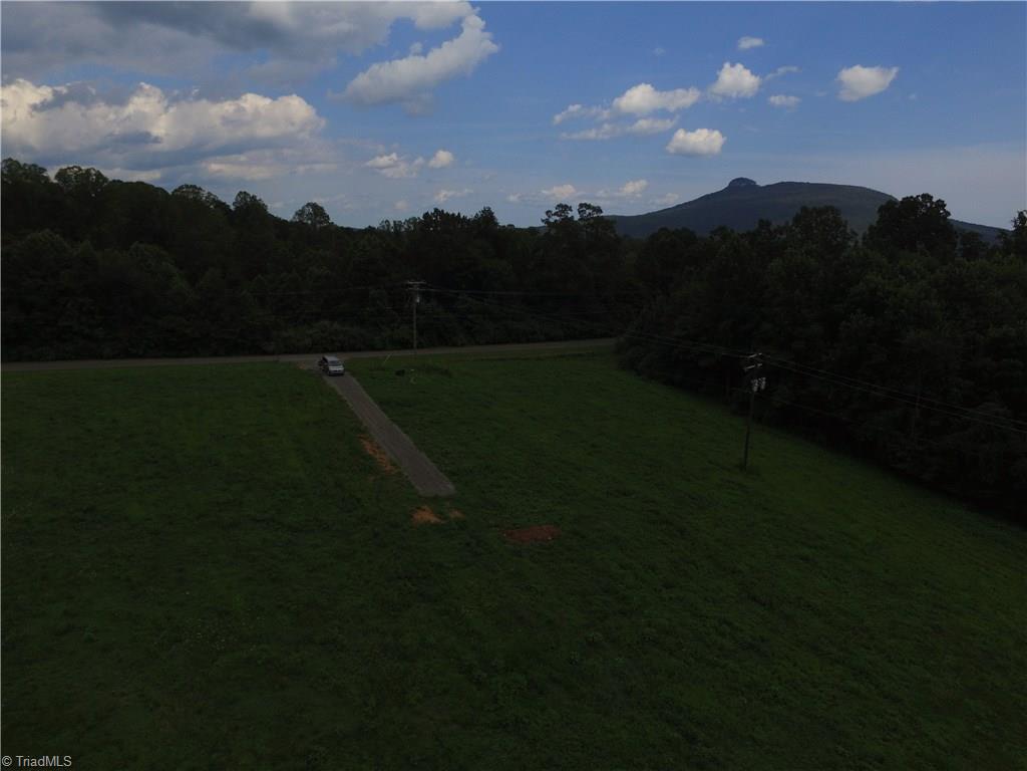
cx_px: 514
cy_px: 386
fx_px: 593
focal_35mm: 20
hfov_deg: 81.7
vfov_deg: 66.0
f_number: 2.8
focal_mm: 3.61
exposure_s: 1/2358
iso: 100
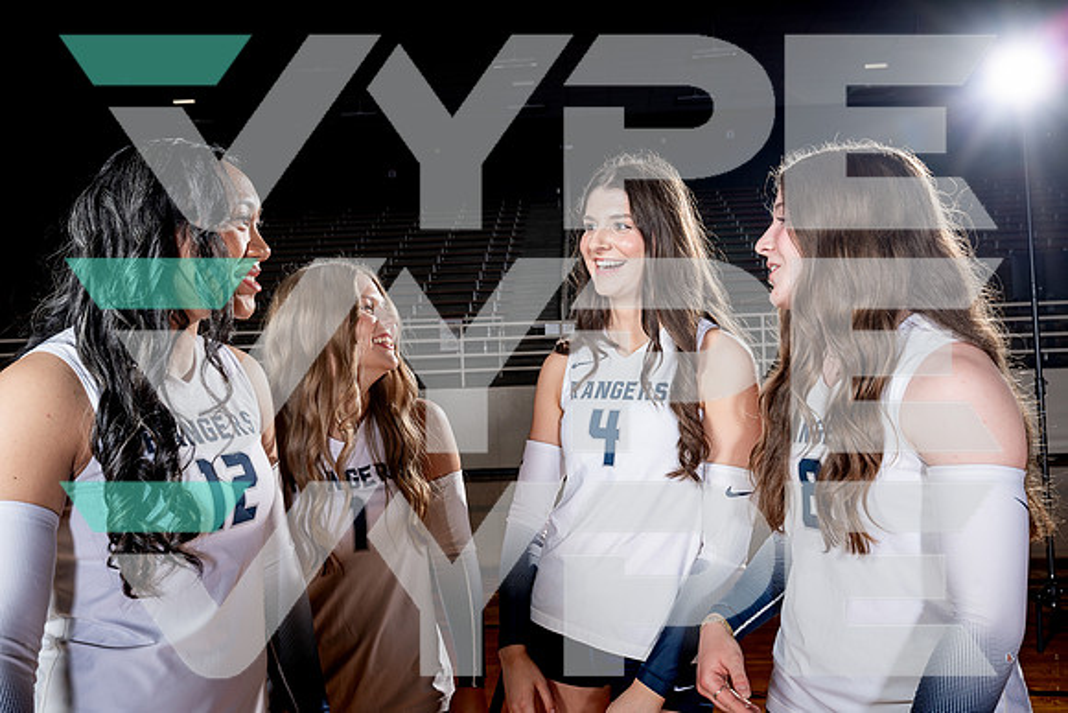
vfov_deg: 40.0
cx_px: 534
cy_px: 356
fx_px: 979
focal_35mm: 33
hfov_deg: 57.2
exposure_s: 1/250
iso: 100
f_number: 8
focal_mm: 33
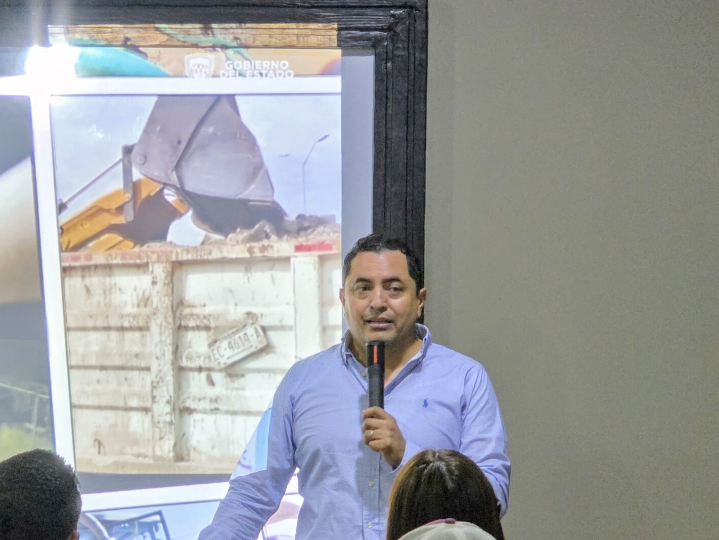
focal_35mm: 207
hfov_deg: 9.5
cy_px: 412
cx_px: 171
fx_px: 4300
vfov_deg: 7.2
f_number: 3.4
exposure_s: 1/37.6
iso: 1000
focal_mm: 18.6
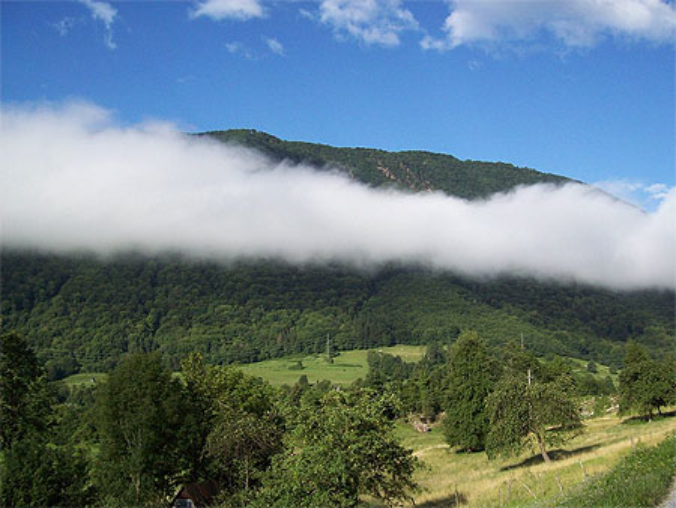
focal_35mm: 36
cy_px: 254
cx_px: 338
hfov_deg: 51.3
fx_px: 703
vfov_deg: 39.7
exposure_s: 1/476
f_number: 4.8
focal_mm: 6
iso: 80
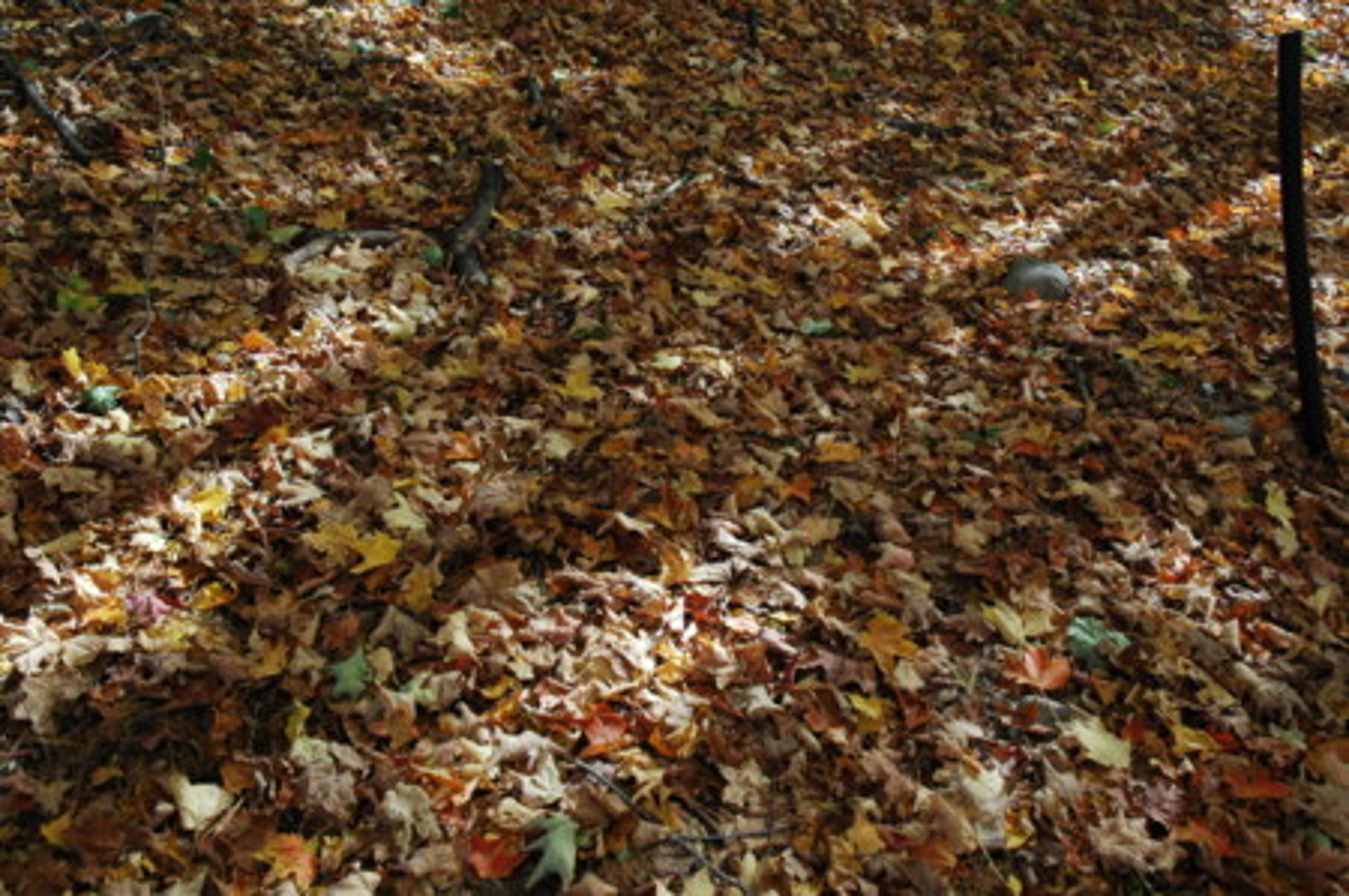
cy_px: 448
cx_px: 674
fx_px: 1348
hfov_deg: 53.2
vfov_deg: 36.8
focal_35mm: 36
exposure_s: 1/160
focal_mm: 24
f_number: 6.3
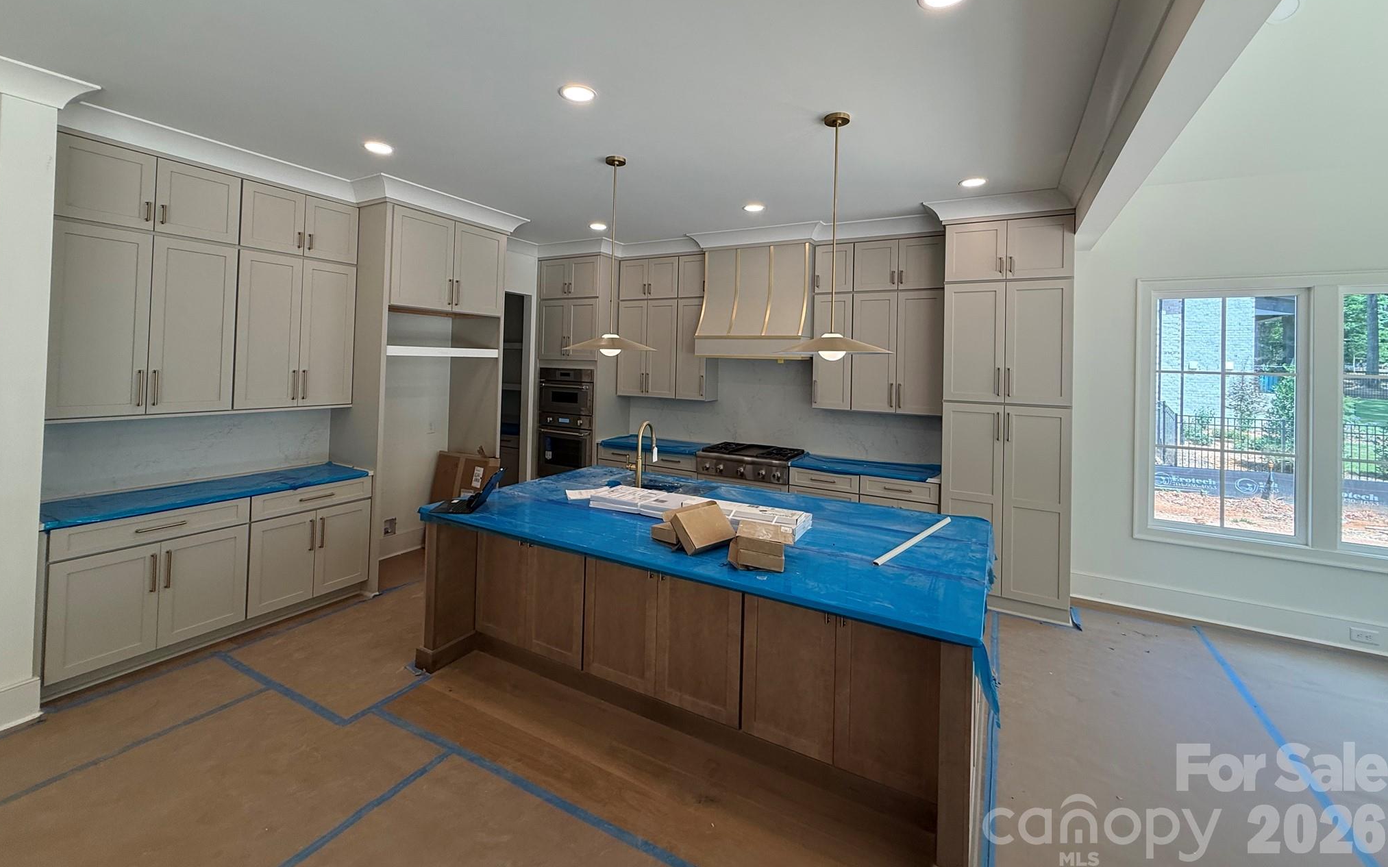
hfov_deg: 101.5
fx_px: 567
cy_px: 352
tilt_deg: +1.5
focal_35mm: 15
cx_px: 693
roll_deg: -1.7
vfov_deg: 74.1
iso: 100
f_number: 2.2
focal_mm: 2.22
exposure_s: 1/120
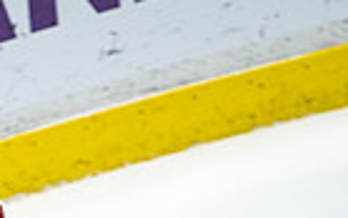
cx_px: -13
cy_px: 561
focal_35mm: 1985
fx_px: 18834
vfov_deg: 0.7
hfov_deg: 1.1
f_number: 4
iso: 2000
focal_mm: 600
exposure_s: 1/1000
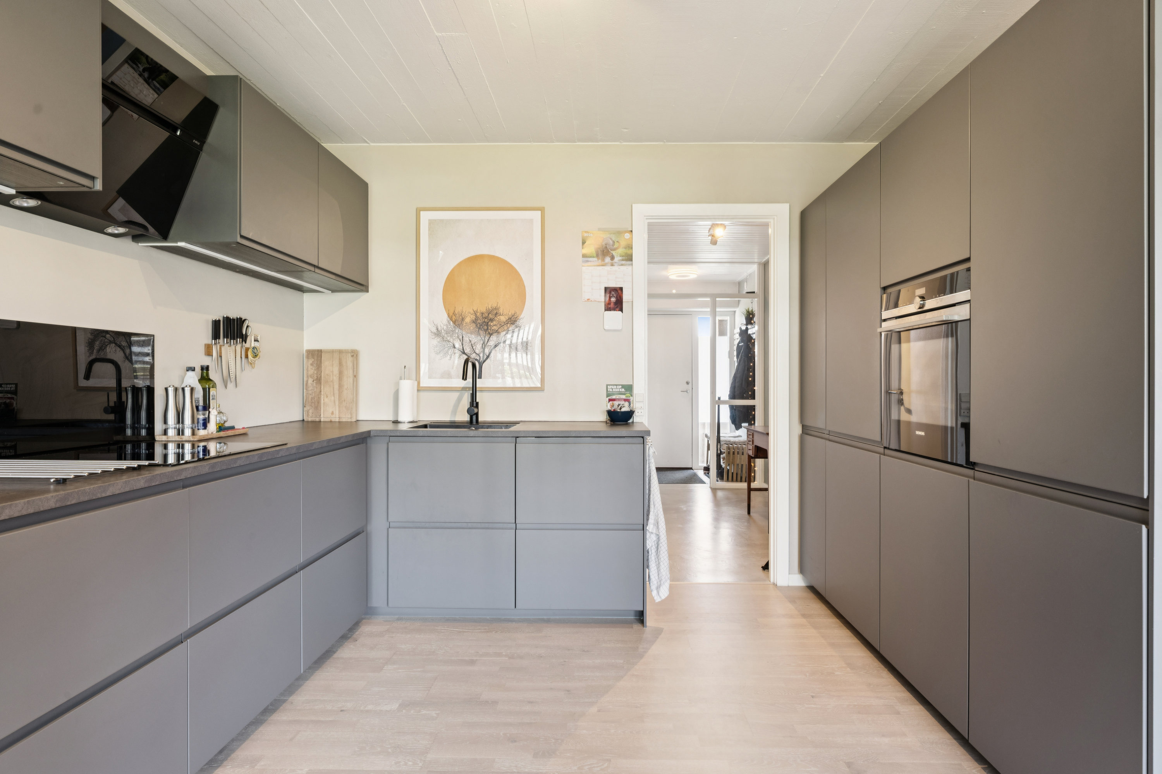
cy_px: 387
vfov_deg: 64.6
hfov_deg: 86.9
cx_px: 581
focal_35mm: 19
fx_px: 613
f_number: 10
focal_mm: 19
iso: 200
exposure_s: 1/3.33
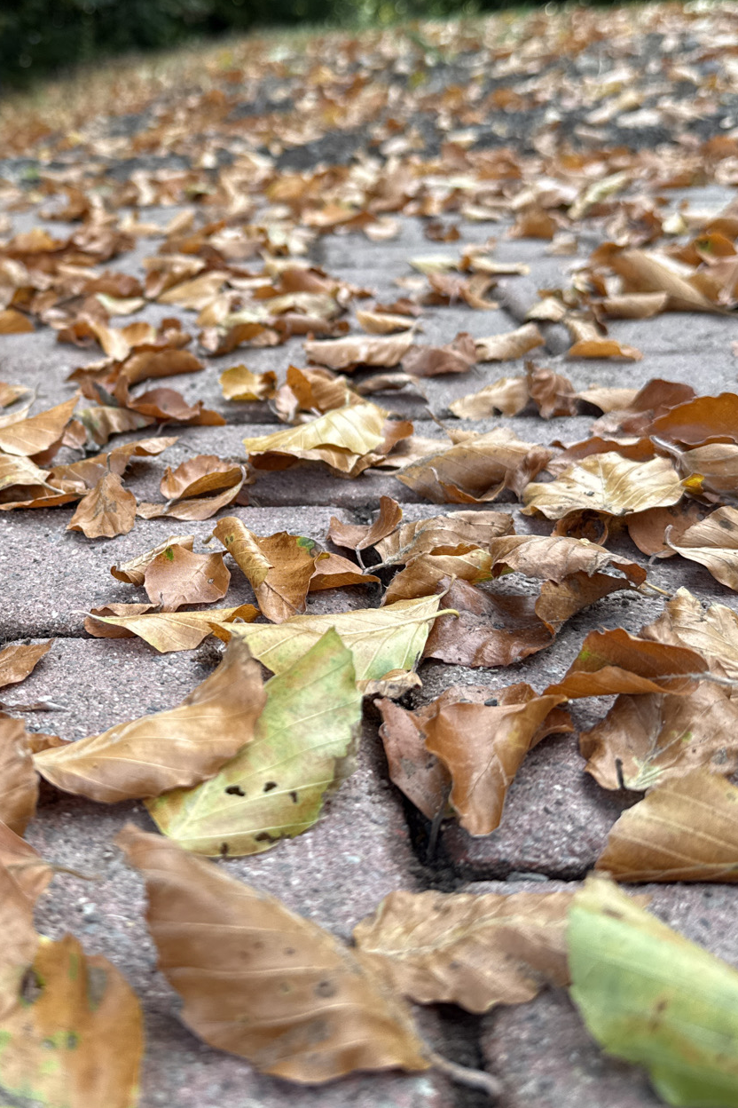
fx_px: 1230
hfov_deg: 32.7
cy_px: 470
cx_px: 174
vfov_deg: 48.3
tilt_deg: -17.3
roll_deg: +3.2
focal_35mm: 40
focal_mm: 6.76
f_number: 1.78
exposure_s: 1/467
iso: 80
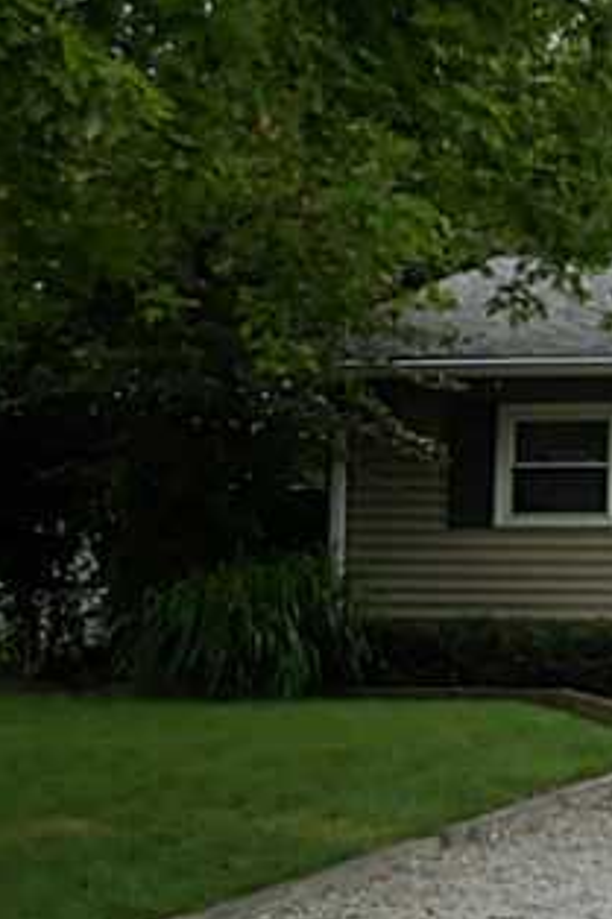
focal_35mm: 69
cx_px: 1142
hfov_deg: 16.2
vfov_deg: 29.2
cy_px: 404
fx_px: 1761
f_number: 3.5
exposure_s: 1/200
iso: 80
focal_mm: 4.6
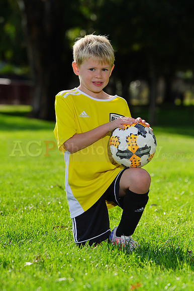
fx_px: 1691
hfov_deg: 6.6
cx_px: 97
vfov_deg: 9.9
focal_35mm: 209
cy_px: 146
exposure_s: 1/200
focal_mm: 209
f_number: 8
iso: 100
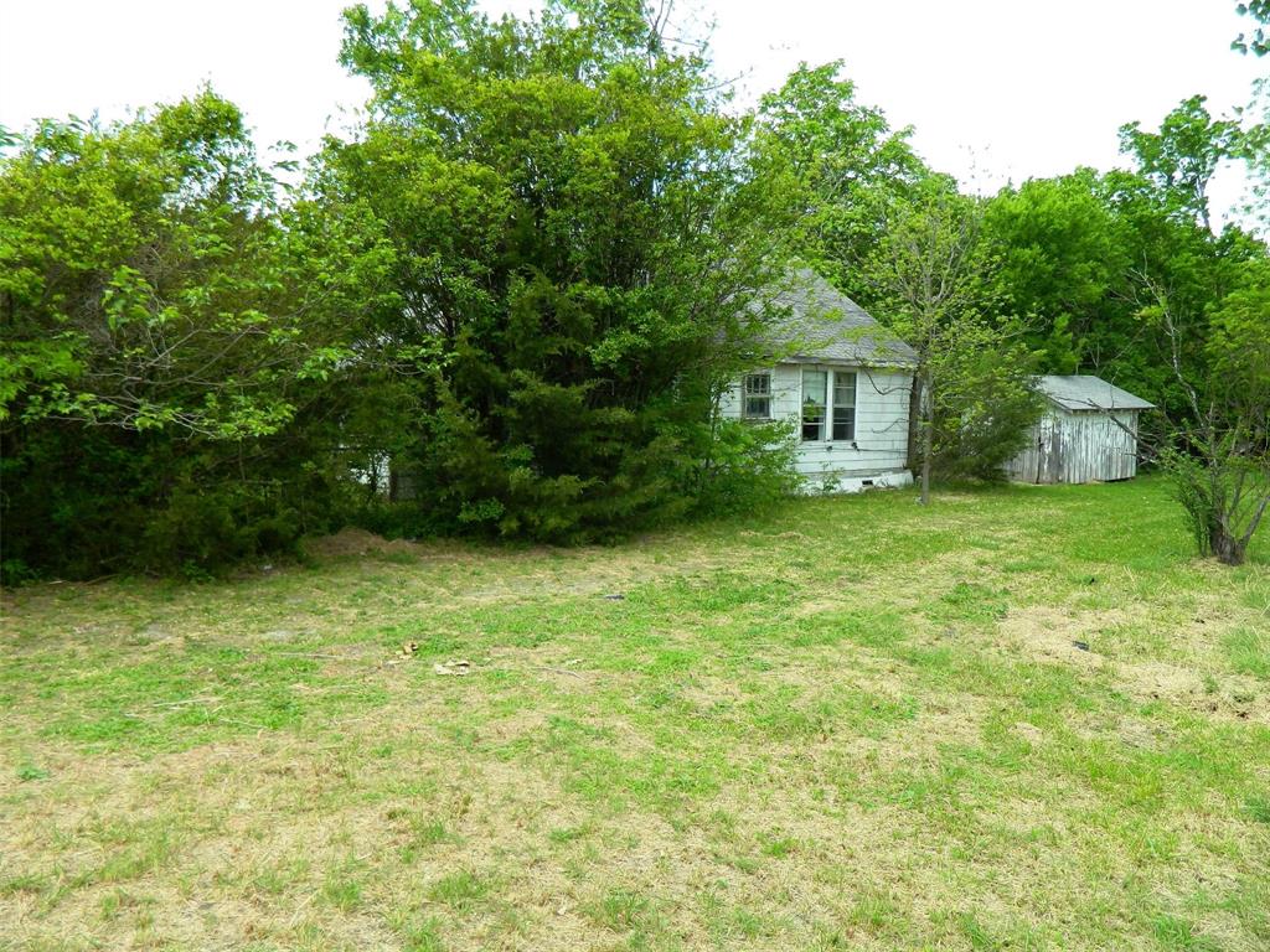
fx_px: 917
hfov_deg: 69.4
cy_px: 476
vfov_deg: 54.9
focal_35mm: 25
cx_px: 635
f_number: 3.1
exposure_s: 1/500
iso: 80
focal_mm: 4.5
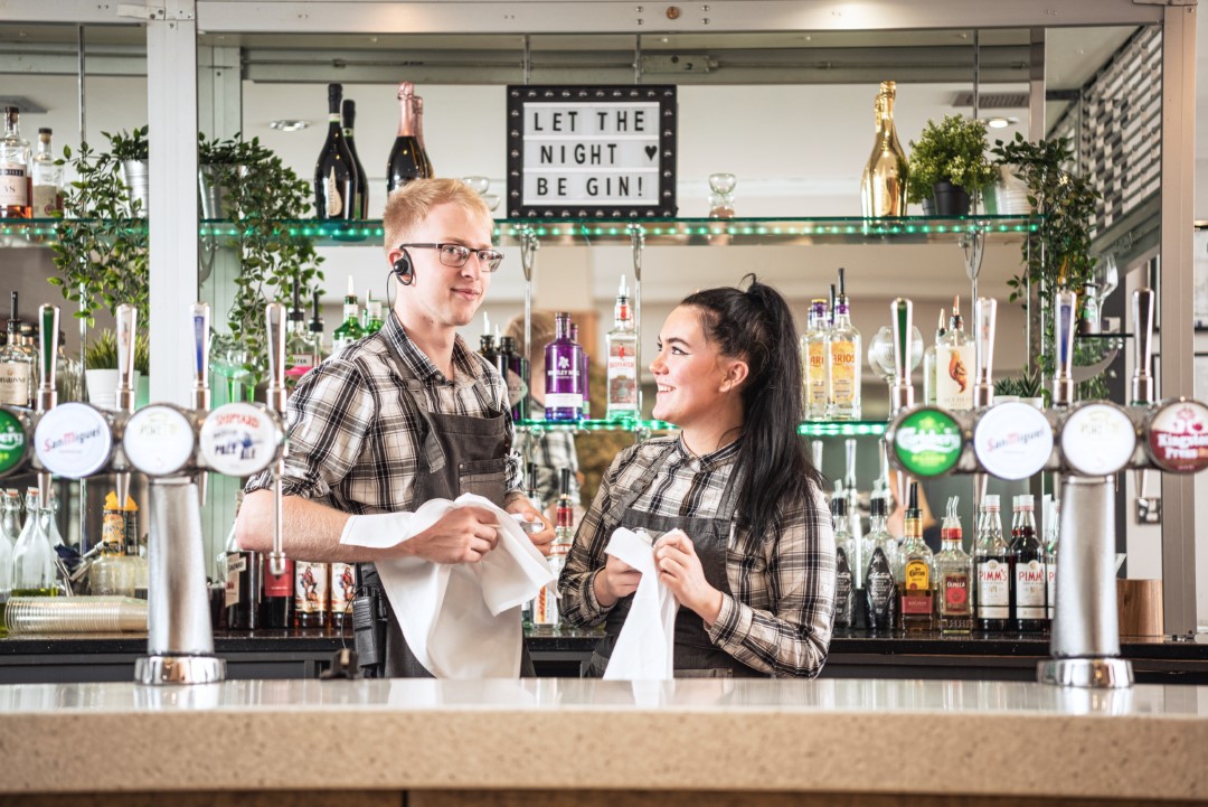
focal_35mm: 70
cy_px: 404
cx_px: 604
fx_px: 2350
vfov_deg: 19.5
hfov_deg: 28.8
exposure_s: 1/200
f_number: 2.8
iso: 640
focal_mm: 70
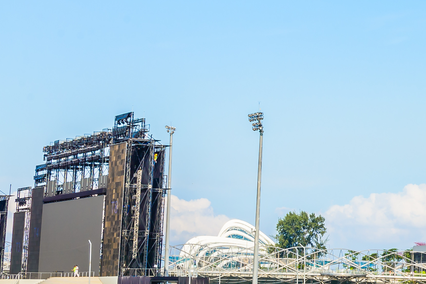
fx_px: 1551
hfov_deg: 14.4
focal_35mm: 131
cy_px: -32
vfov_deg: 10.4
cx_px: 671
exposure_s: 1/125
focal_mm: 38
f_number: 13
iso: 100
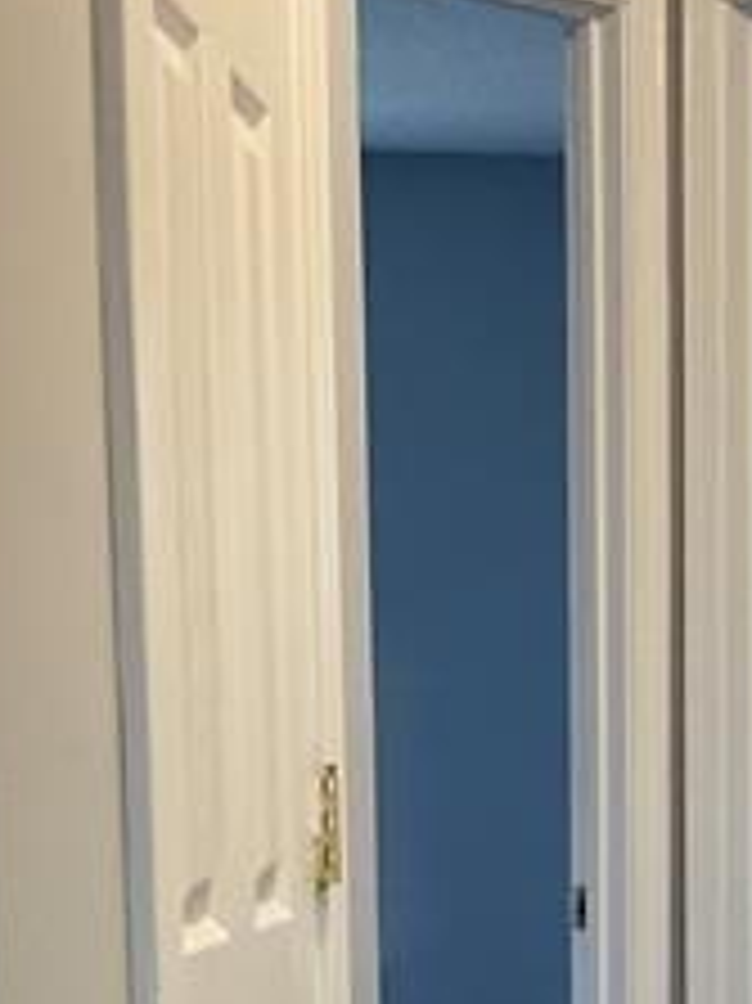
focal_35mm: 100
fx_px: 2899
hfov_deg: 14.4
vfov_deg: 18.7
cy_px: 1166
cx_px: 883
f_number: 1.8
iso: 125
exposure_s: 1/60
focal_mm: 3
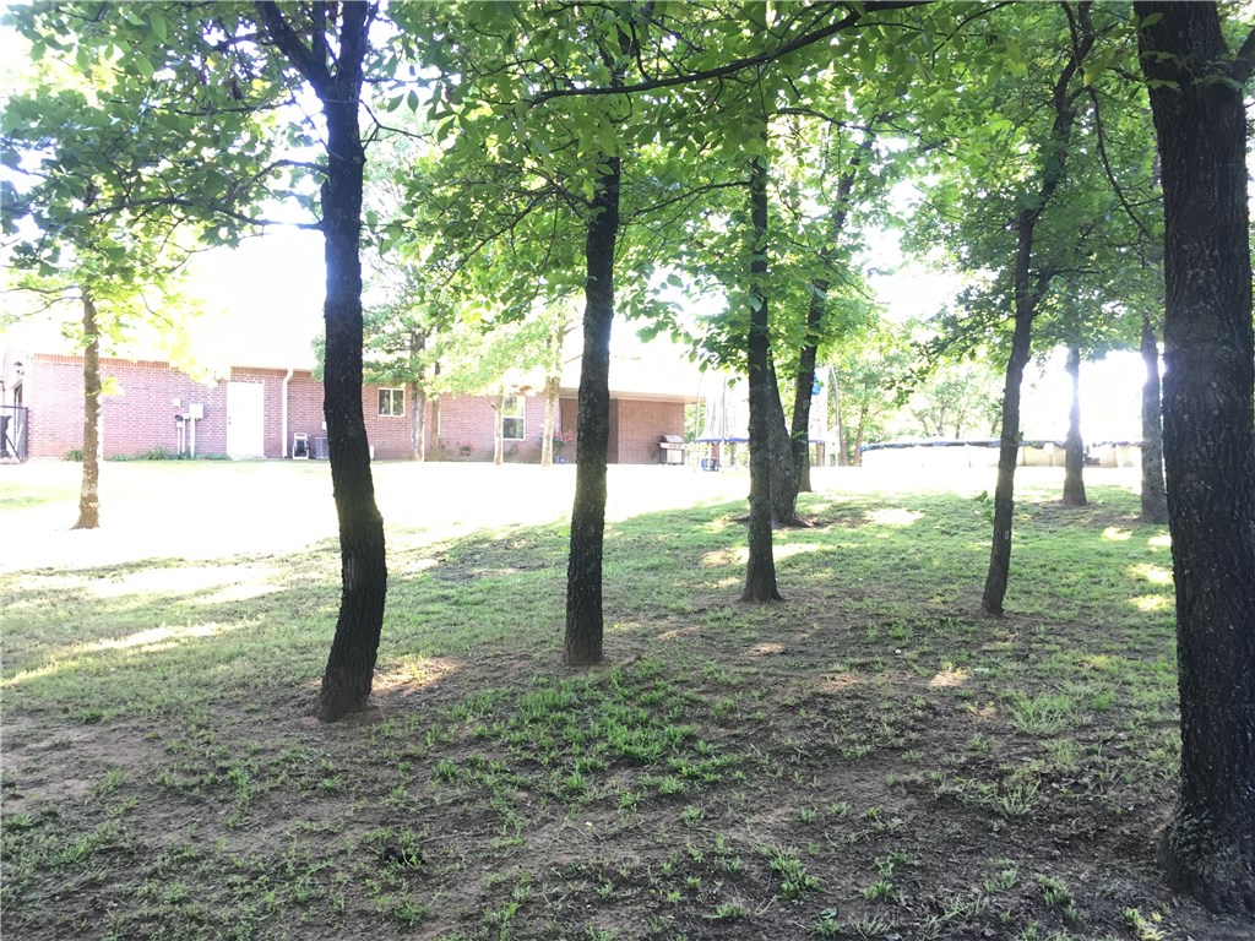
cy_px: 470
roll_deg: -0.4
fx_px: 1051
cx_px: 628
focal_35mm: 29
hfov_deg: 61.7
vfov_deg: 48.2
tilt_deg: +0.7
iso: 40
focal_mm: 4.15
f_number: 2.2
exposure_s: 1/30
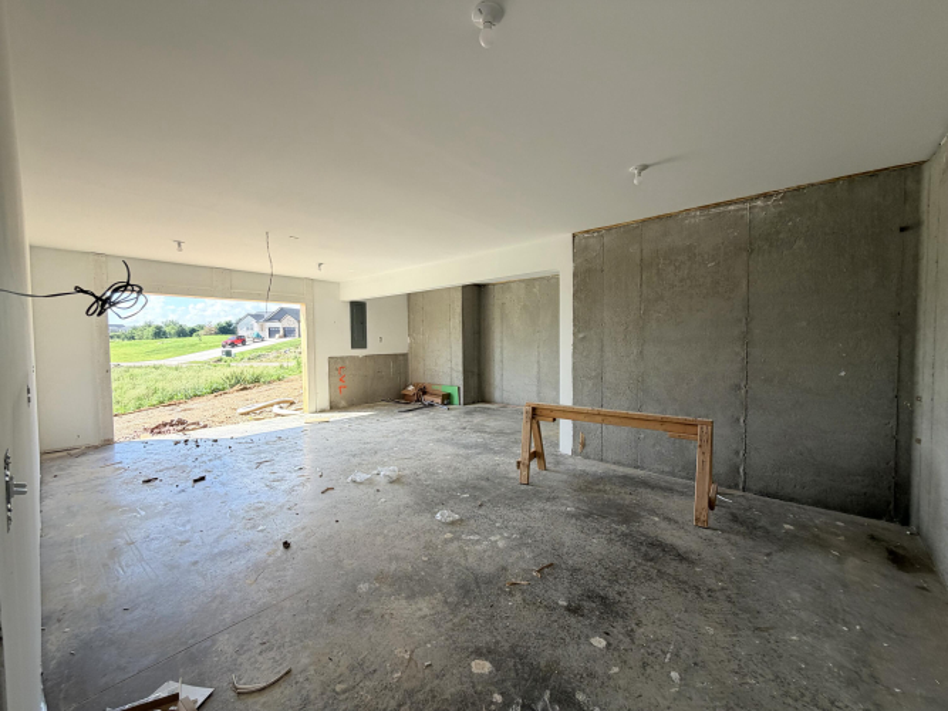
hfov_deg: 102.1
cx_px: 474
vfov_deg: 85.7
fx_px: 383
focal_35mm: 14
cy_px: 356
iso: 40
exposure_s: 1/154
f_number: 2.2
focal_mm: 2.22
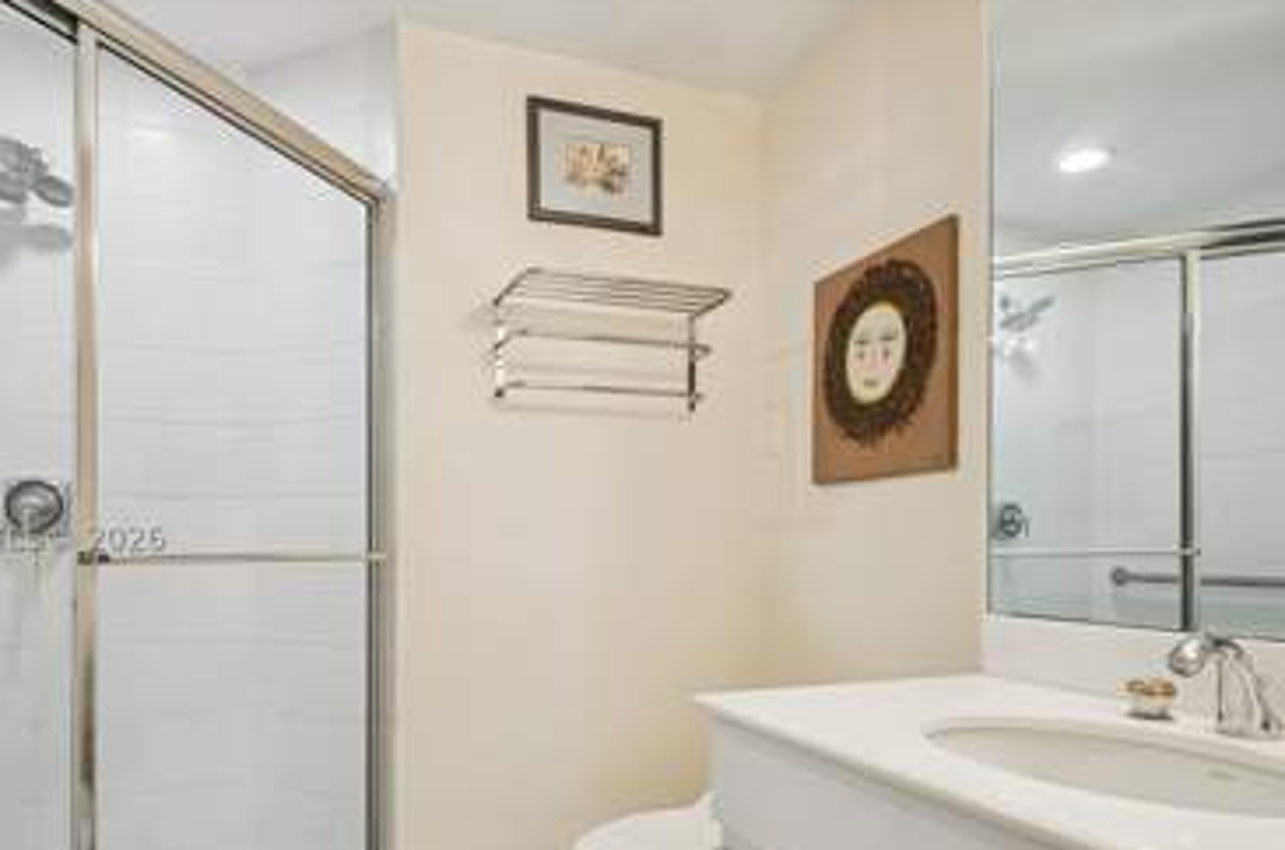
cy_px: 534
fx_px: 748
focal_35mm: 21
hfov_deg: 80.9
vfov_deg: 58.4
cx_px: 555
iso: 250
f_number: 8
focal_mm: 16
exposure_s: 1/10
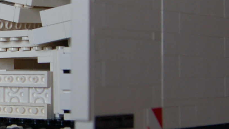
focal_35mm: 132
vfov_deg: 9.1
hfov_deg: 15.5
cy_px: 5
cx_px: -65
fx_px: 801
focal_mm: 23
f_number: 5
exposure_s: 1/100
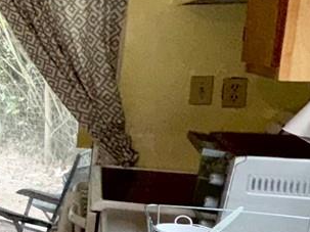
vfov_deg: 19.8
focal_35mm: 74
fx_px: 662
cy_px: 157
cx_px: -325
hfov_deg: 17.6
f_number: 2.2
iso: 80
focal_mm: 2.22
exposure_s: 1/71
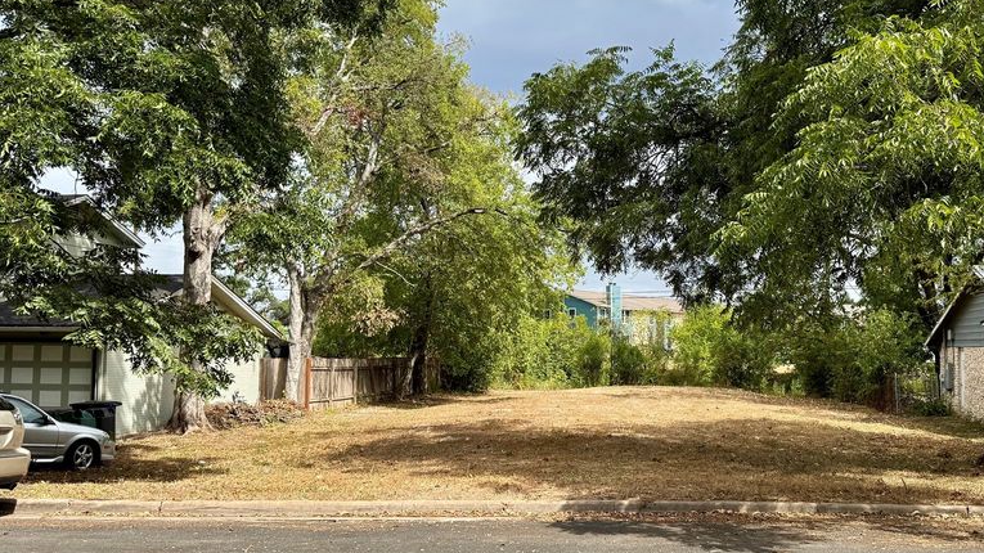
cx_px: 637
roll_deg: -0.6
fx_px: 913
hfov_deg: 55.7
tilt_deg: +3.0
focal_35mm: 35
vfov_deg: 33.7
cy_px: 296
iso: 100
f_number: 1.78
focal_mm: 6.76
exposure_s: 1/3425
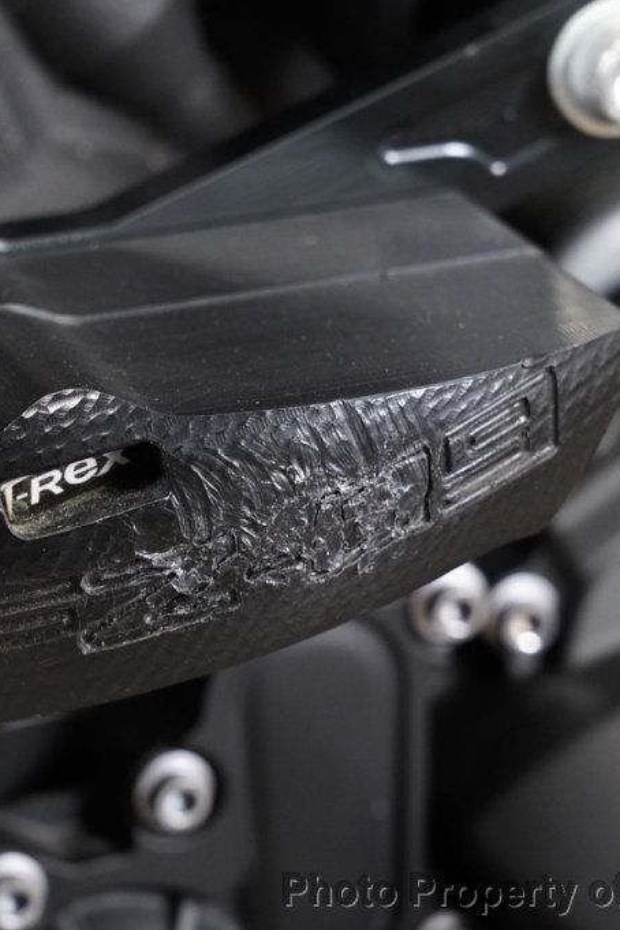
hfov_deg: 8.7
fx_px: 4081
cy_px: 465
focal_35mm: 158
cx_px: 171
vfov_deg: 13.0
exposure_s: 1/80
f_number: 7.1
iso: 5000
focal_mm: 105
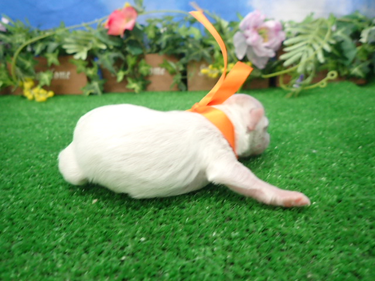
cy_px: 140
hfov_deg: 69.4
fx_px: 271
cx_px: 188
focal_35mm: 25
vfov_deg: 54.9
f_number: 2
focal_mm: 4.5
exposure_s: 1/60
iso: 400
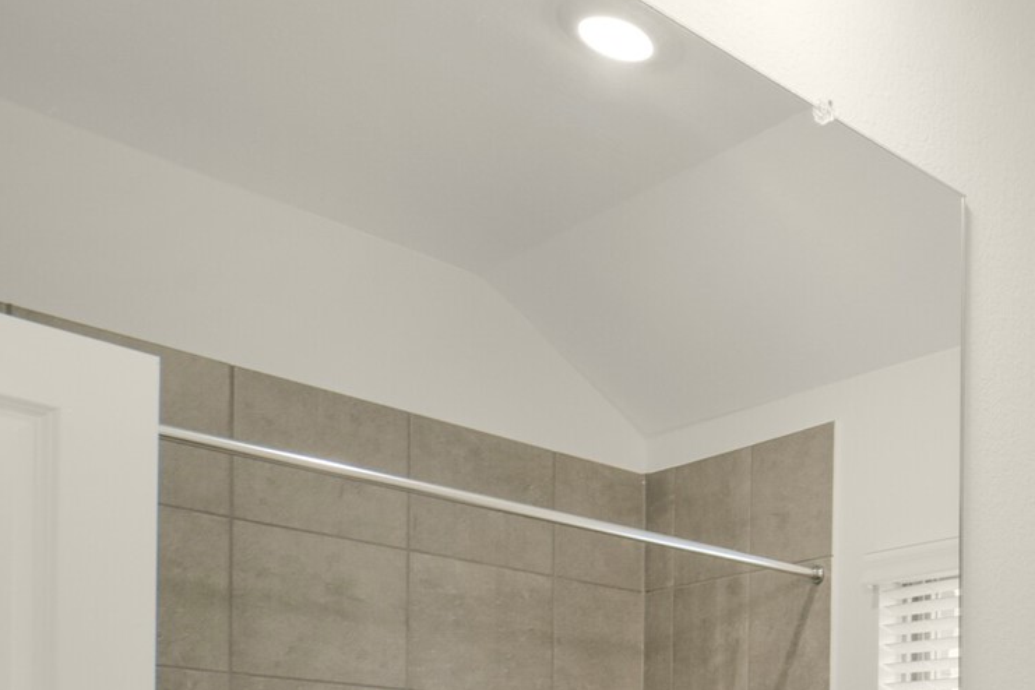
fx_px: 1179
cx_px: 1288
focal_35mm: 41
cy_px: 848
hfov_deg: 35.4
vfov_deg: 28.1
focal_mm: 14
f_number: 11
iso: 500
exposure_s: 1/30
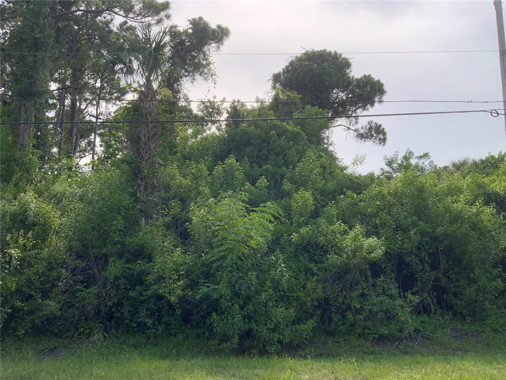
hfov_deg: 61.7
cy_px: 190
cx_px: 253
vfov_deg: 48.2
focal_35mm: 29
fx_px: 424
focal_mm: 3
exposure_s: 1/1121
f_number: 1.8
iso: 16
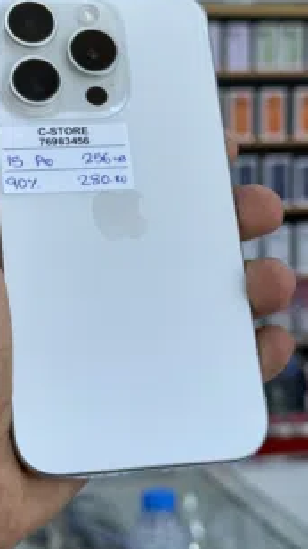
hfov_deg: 17.7
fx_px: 988
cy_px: 226
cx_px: 112
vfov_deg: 30.9
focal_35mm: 68
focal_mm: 6.76
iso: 64
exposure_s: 1/975
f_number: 1.78
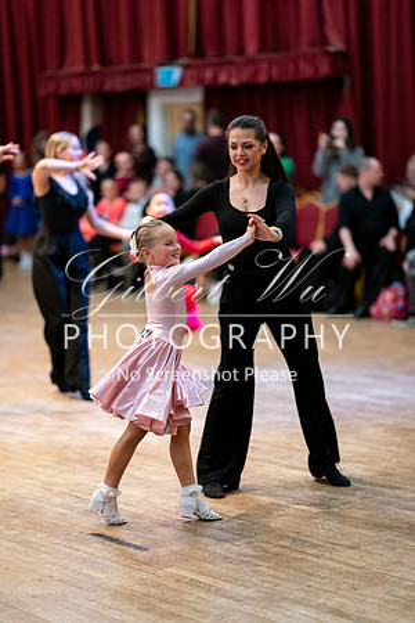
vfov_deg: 23.9
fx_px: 1470
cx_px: 208
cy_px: 312
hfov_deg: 16.1
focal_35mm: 85
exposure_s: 1/400
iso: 2500
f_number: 1.4
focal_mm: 85
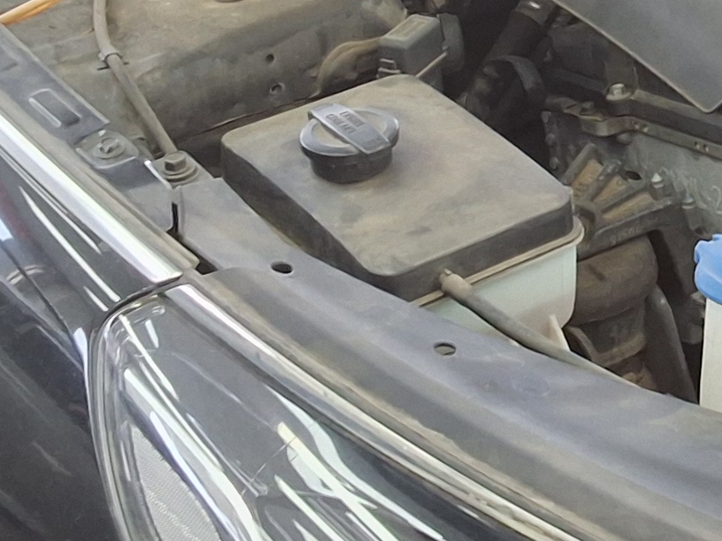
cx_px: 835
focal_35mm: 112
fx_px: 2336
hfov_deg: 16.9
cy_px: -217
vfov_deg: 12.7
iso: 40
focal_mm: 2.91
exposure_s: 1/60
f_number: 1.9
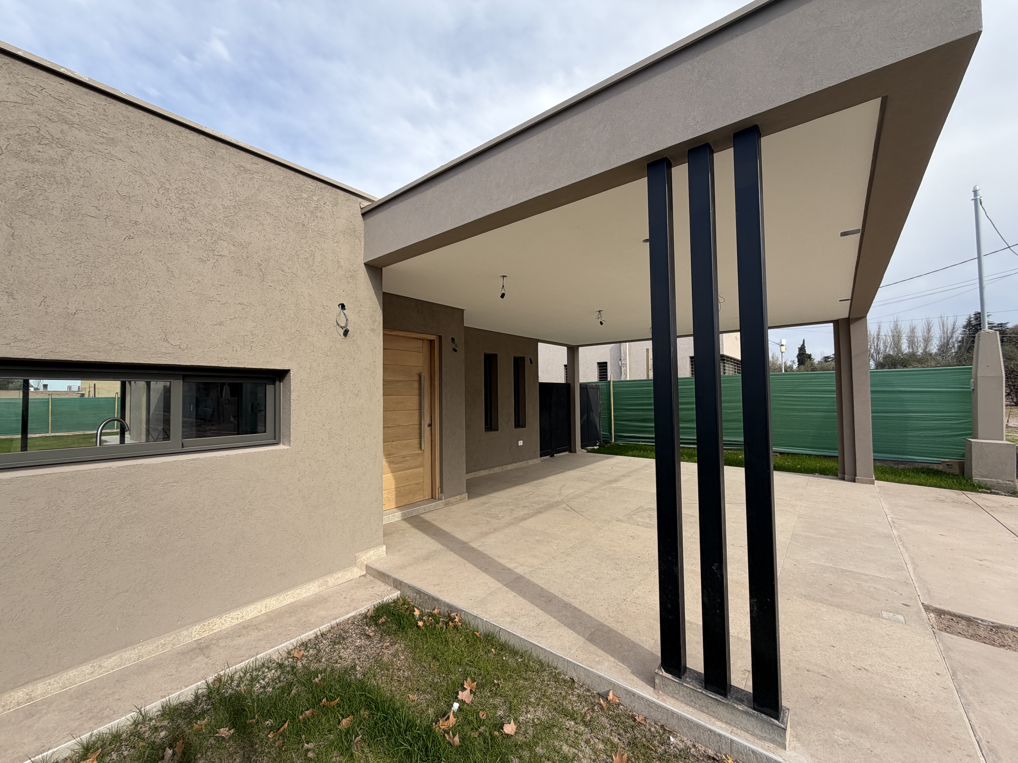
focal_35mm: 14
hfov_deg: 102.1
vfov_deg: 85.7
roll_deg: +1.5
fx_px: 412
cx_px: 509
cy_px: 382
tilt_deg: +3.3
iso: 40
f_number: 2.2
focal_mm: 2.22
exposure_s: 1/742
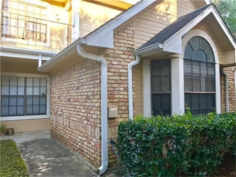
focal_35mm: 28
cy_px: 88
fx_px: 191
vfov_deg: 49.7
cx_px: 118
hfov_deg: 63.4
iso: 20
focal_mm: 3.99
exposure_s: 1/109
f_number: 1.8
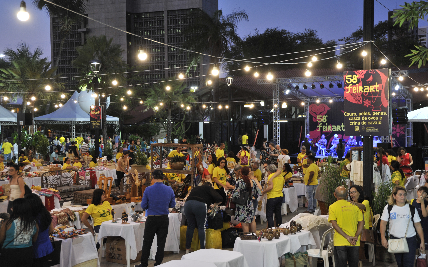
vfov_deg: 25.3
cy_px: 128
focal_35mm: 51
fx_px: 595
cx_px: 214
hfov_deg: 39.6
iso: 800
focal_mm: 50
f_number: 6.3
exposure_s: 1/30
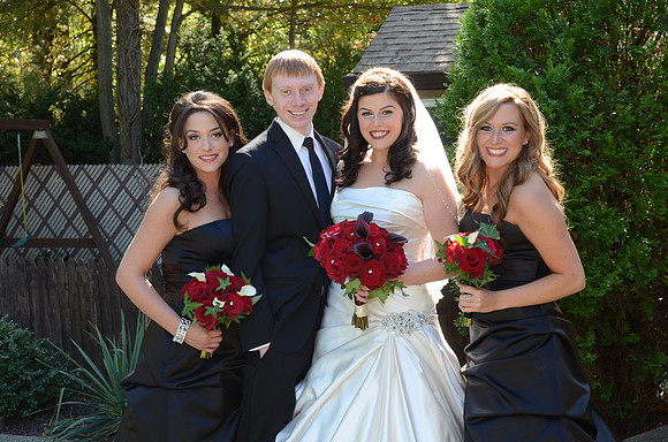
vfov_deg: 26.4
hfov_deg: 39.0
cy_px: 221
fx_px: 944
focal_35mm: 51
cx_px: 334
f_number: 6.3
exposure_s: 1/125
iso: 500
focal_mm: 34
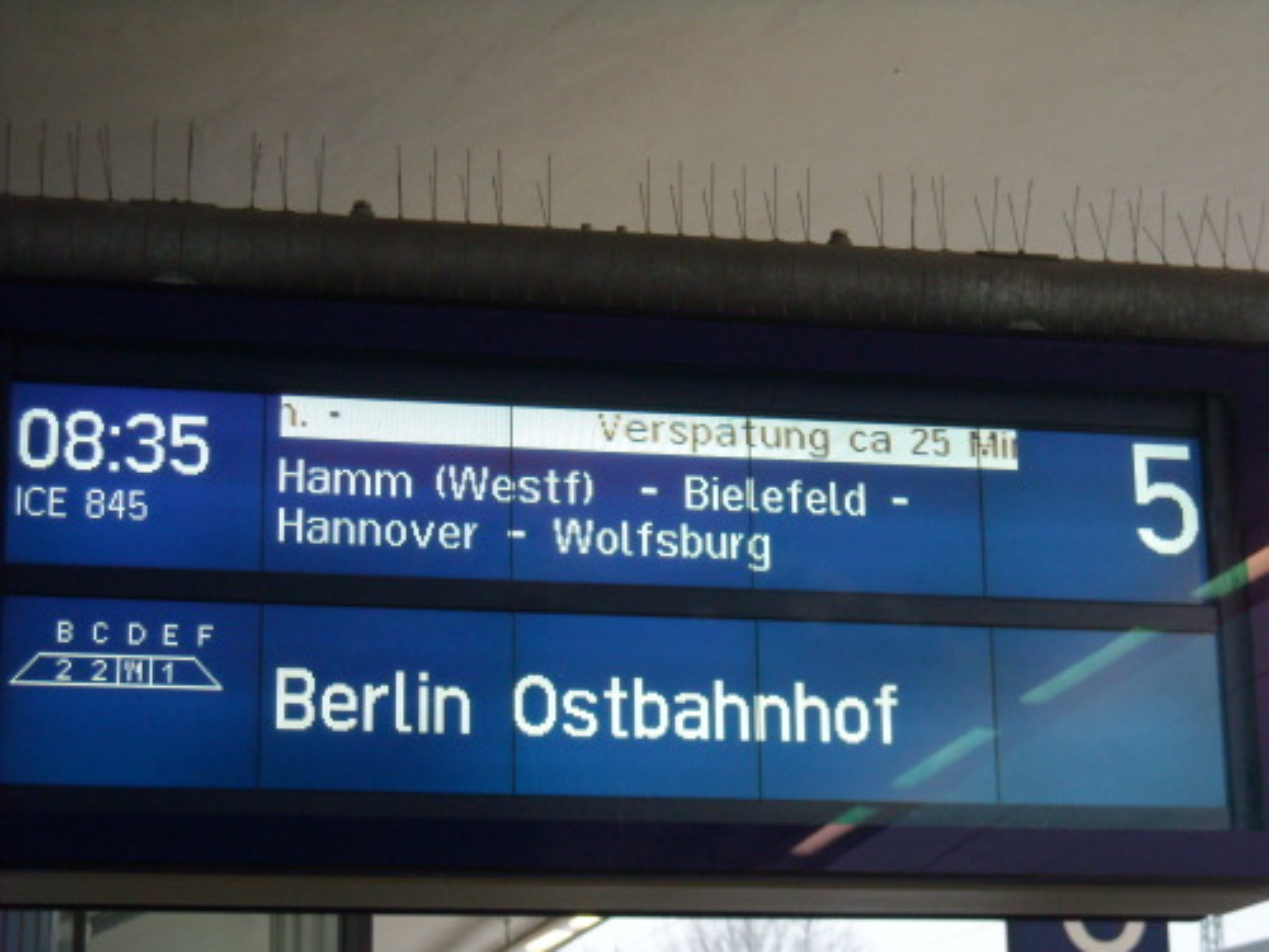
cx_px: 634
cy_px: 476
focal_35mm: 84
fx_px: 3079
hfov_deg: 23.3
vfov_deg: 17.6
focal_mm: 13.73
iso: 400
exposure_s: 1/33
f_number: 4.1
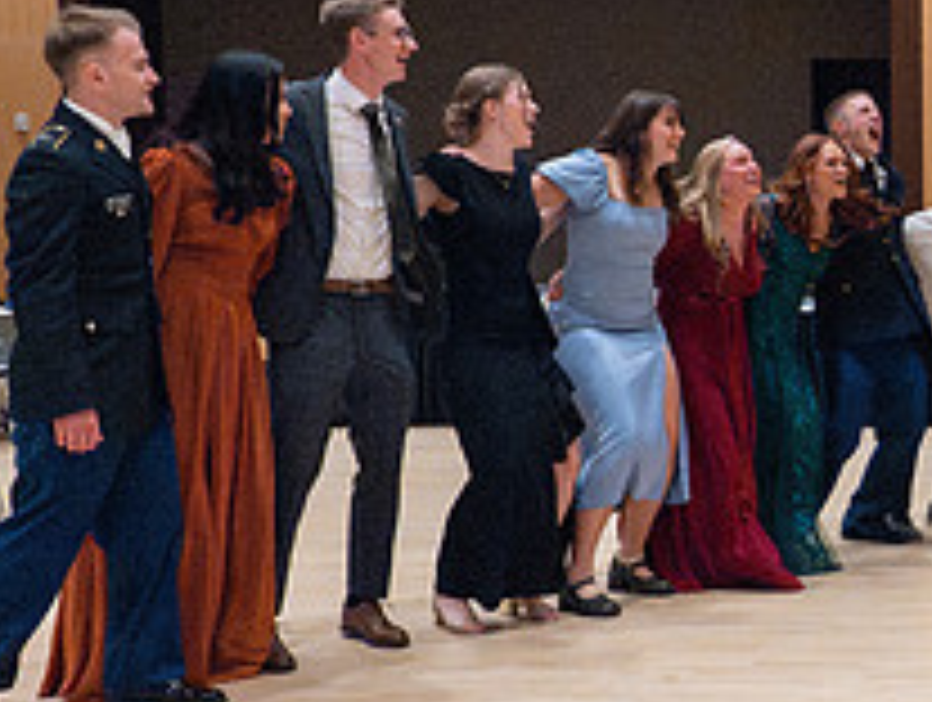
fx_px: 1861
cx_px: 1084
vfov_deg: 21.3
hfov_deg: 25.6
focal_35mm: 69
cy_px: 429
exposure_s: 1/400
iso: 20000
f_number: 3.5
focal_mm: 24
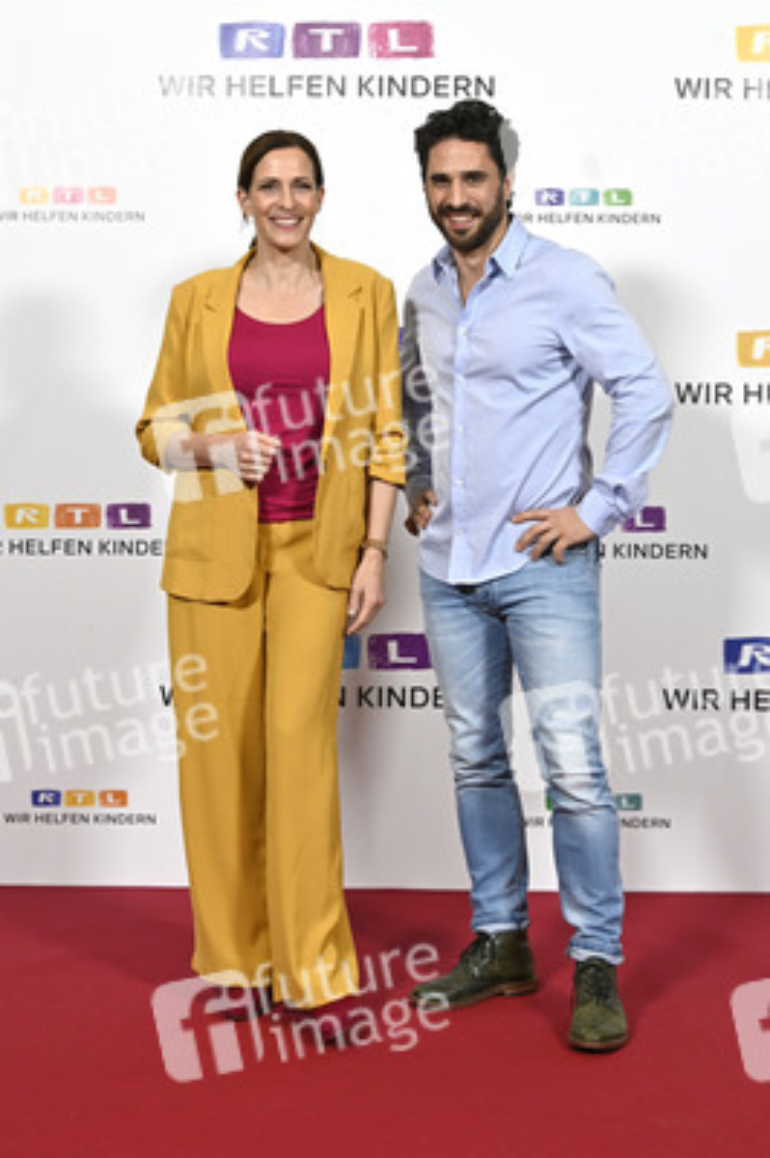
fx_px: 1671
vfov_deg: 38.2
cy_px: 579
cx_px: 385
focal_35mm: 52
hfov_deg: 25.9
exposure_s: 1/320
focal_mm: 52
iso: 800
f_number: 4
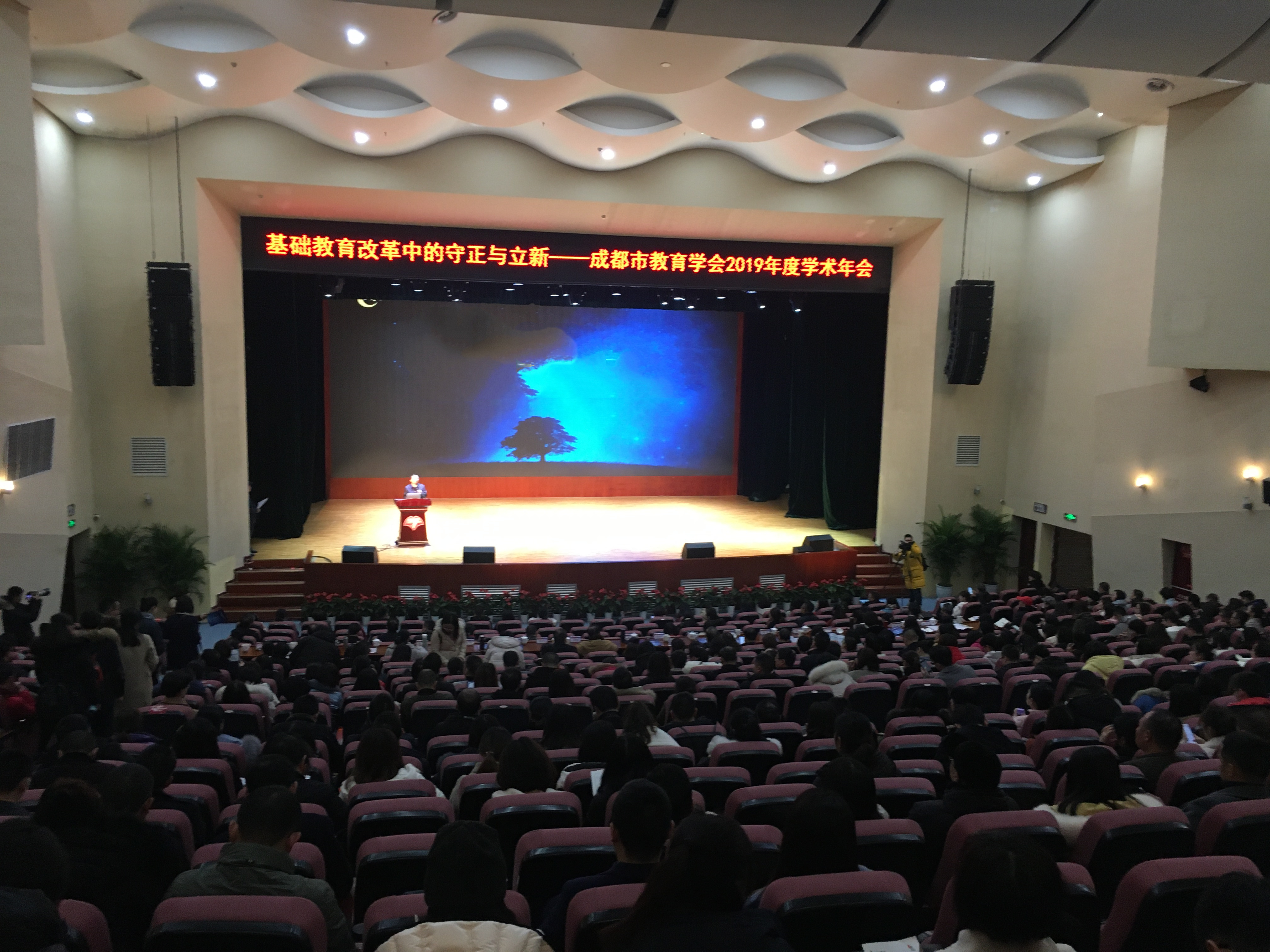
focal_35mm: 29
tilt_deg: -7.0
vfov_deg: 48.2
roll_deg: -1.1
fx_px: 1064
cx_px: 635
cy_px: 476
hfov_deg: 61.7
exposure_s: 1/33
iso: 160
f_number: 2.2
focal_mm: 4.15
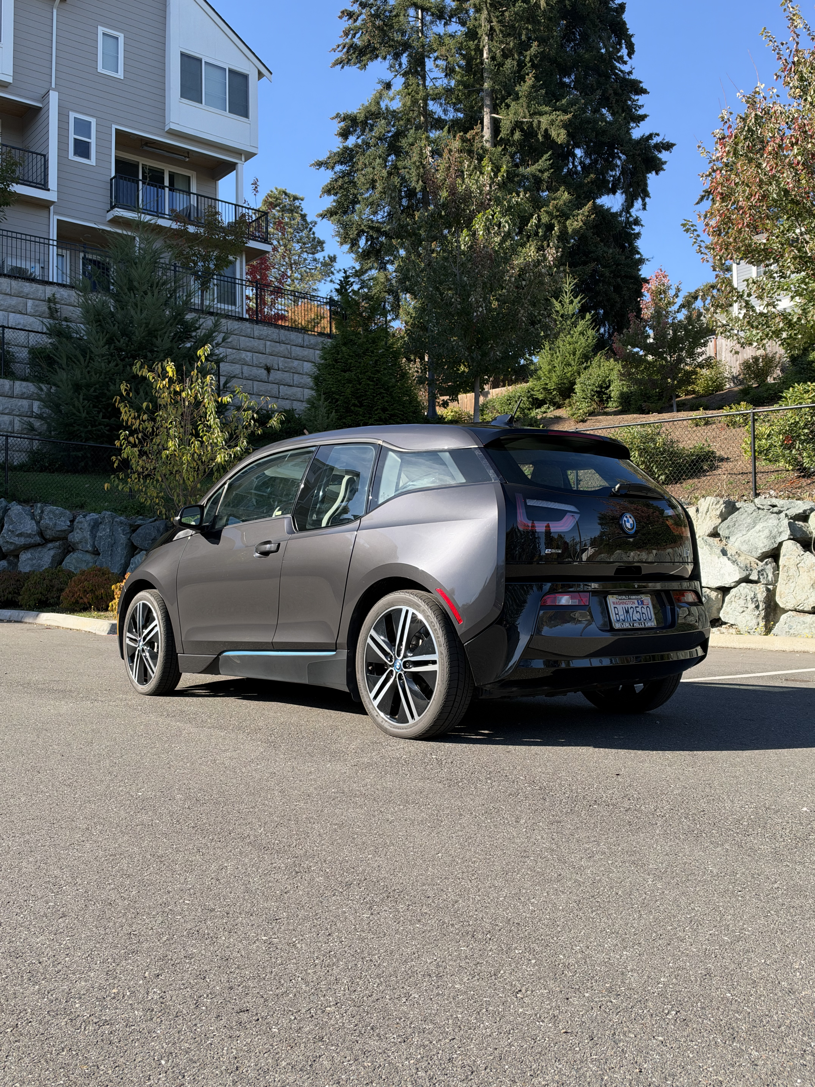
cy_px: 544
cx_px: 408
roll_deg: +0.5
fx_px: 1067
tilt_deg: +3.6
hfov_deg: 41.8
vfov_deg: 54.0
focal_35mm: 34
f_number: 1.8
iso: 64
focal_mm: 6.93
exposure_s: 1/1222
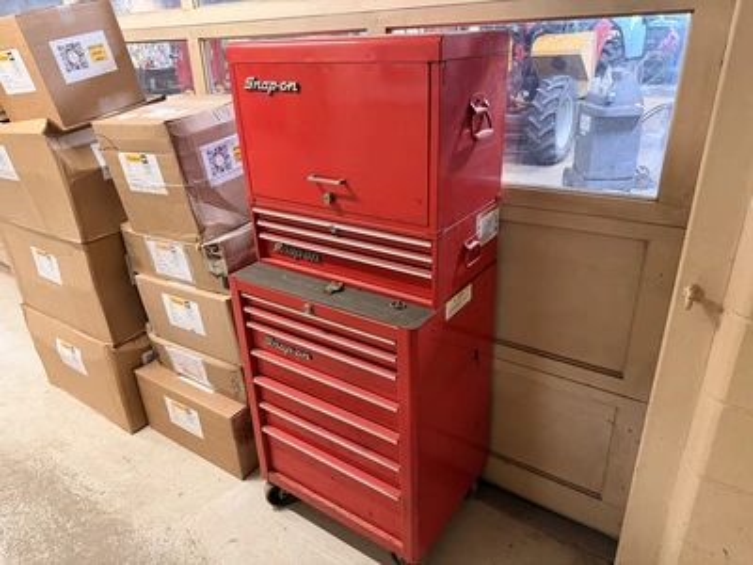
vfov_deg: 56.8
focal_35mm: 24
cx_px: 376
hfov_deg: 71.6
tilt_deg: -24.4
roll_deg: +2.2
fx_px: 522
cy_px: 282
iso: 500
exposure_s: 1/60
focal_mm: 6.76
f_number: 1.78
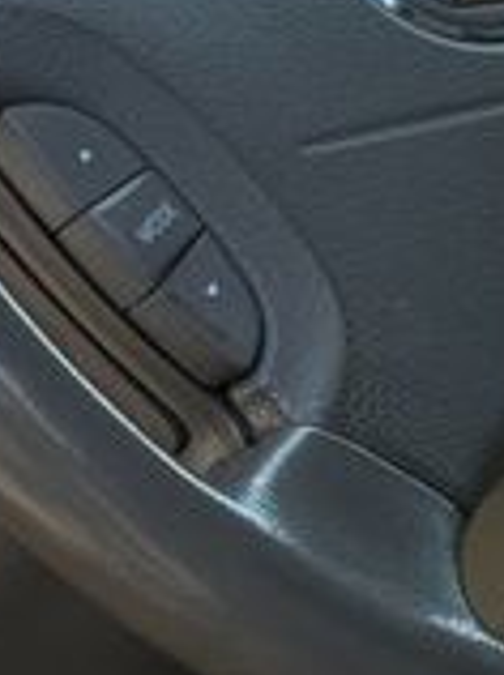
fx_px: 3037
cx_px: 756
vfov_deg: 12.7
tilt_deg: -14.8
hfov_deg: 9.2
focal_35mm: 156
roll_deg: -1.7
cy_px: 483
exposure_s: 1/966
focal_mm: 6.76
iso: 80
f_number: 1.78
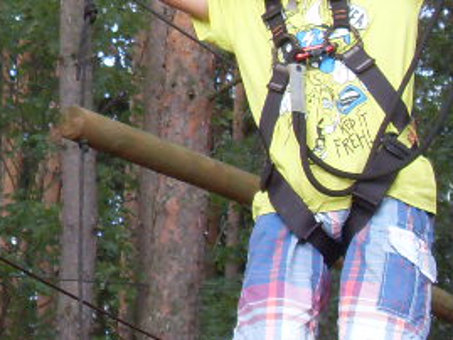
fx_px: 1741
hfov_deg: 14.8
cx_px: 293
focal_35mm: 133
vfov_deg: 11.1
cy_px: 81
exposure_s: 1/125
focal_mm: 6.3
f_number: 2.8
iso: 80
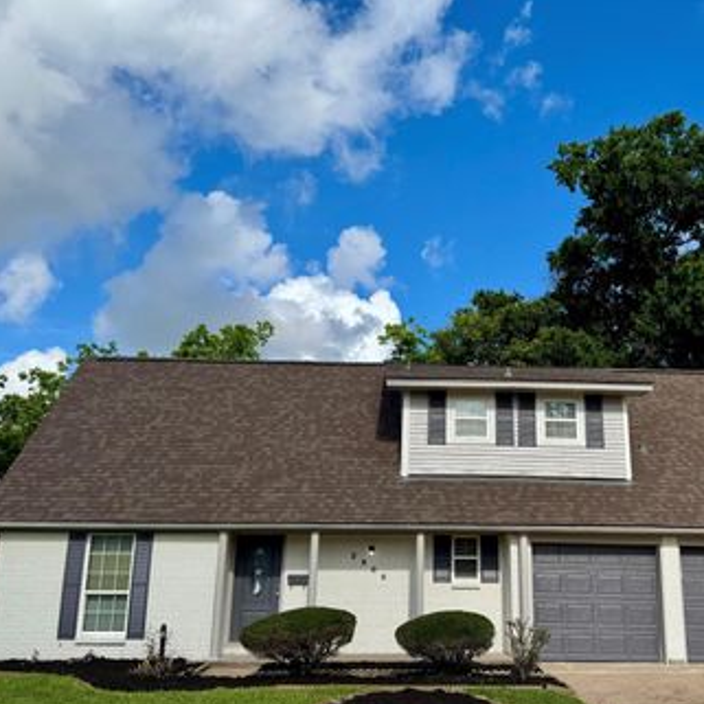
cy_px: 372
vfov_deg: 49.7
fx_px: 759
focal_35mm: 33
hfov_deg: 49.3
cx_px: 432
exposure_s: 1/5814
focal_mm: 6.76
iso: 80
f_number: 1.78
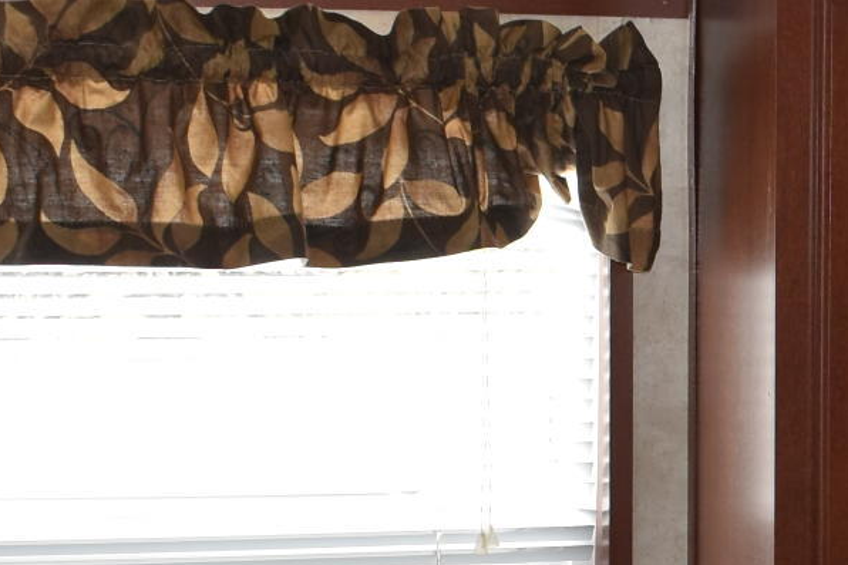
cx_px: 1010
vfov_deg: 9.9
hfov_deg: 14.6
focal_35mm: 136
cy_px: 683
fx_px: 3202
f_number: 5
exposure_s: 1/200
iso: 250
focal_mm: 18
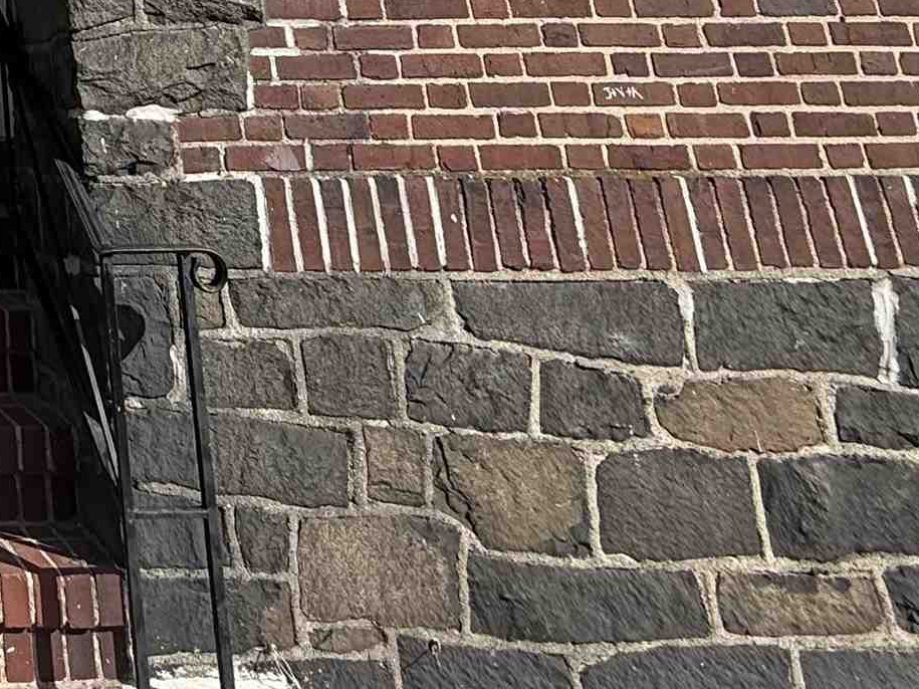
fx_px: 1248
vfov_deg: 24.8
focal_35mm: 47
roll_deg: +0.3
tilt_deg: +19.3
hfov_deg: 30.9
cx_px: -296
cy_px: -307
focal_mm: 2.22
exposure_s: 1/1339
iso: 50
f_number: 2.2
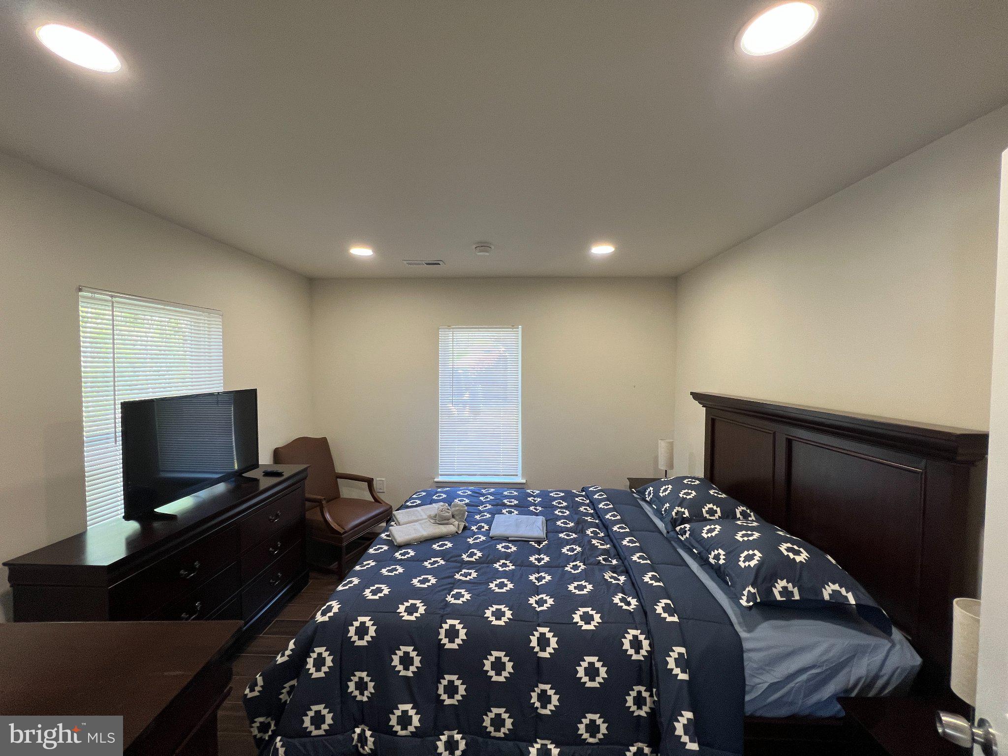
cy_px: 378
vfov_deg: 89.9
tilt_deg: -1.6
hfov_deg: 106.2
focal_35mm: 13
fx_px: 379
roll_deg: -0.2
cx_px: 504
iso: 160
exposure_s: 1/120
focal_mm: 1.57
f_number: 1.8
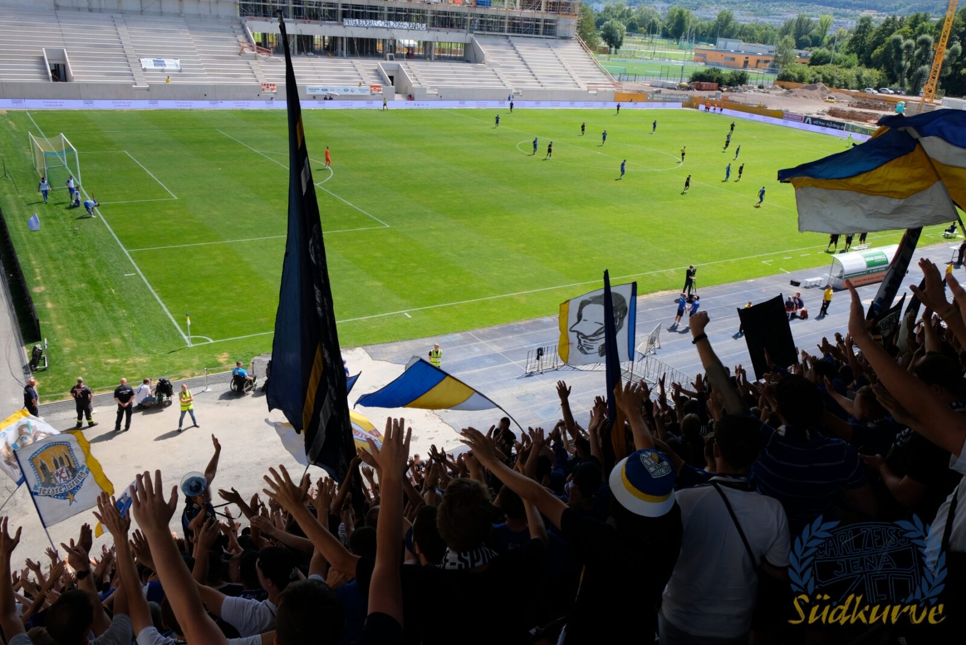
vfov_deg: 45.0
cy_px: 322
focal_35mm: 29
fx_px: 778
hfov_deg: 63.6
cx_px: 483
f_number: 8
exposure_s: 1/250
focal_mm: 19.6
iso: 400
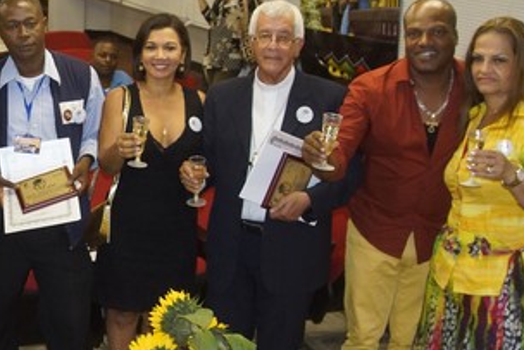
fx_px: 1034
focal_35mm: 71
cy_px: 177
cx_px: -98
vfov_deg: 19.2
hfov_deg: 25.6
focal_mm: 18
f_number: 4.5
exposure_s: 1/50
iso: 800
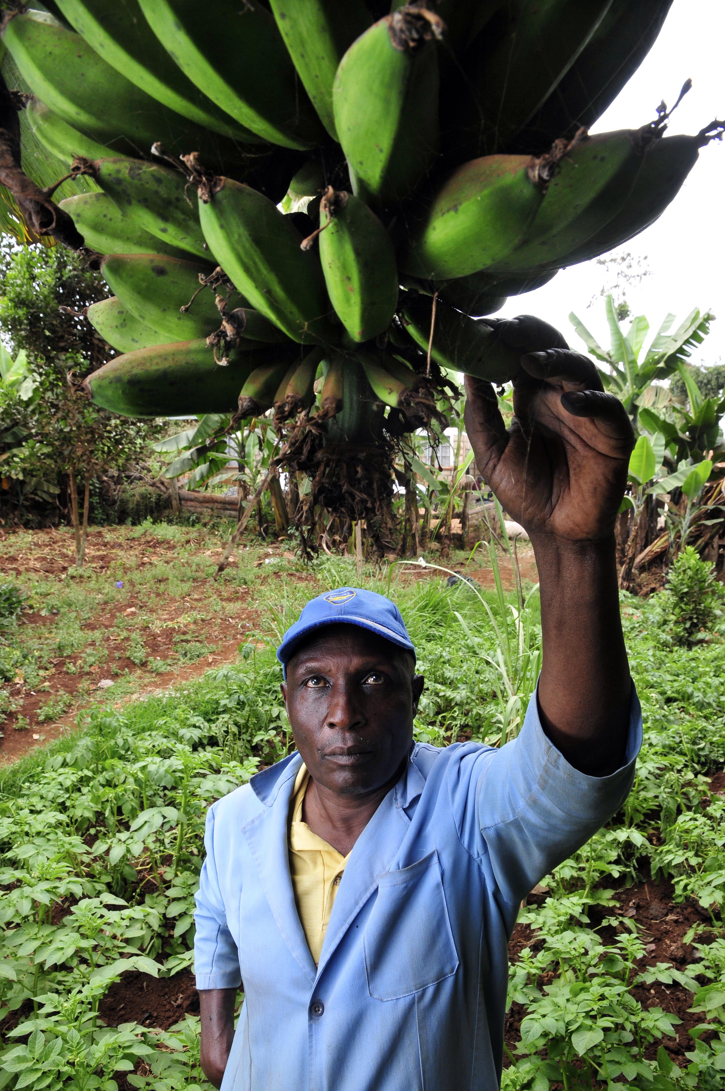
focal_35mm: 24
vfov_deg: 73.8
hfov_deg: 53.0
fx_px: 727
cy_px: 546
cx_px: 362
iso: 400
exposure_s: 1/80
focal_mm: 16
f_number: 10
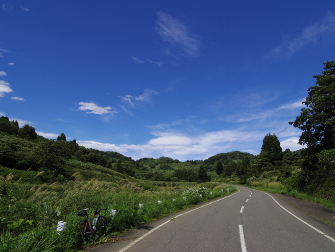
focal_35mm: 23
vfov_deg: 58.9
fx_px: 223
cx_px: 168
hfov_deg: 73.9
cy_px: 126
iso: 100
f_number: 4
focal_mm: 5
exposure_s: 1/1000
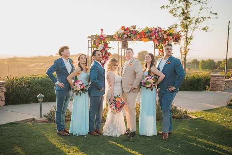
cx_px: 116
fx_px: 322
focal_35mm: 50
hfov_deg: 39.6
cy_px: 78
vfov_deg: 27.0
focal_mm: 50
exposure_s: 1/3200
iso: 200
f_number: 1.2
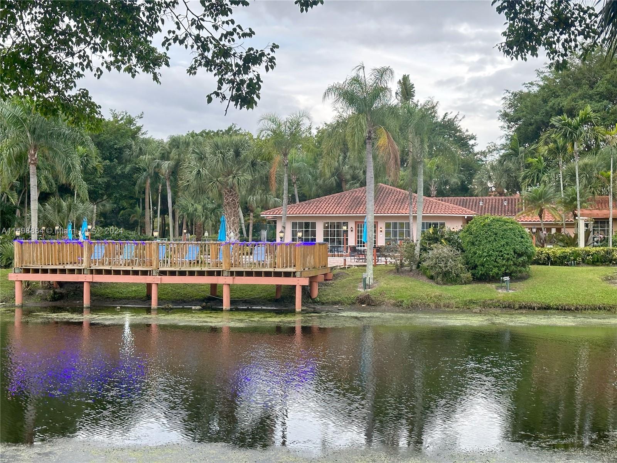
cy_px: 232
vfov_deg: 30.3
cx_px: 308
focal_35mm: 48
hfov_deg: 39.7
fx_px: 856
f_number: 1.78
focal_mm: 6.86
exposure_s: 1/380
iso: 64
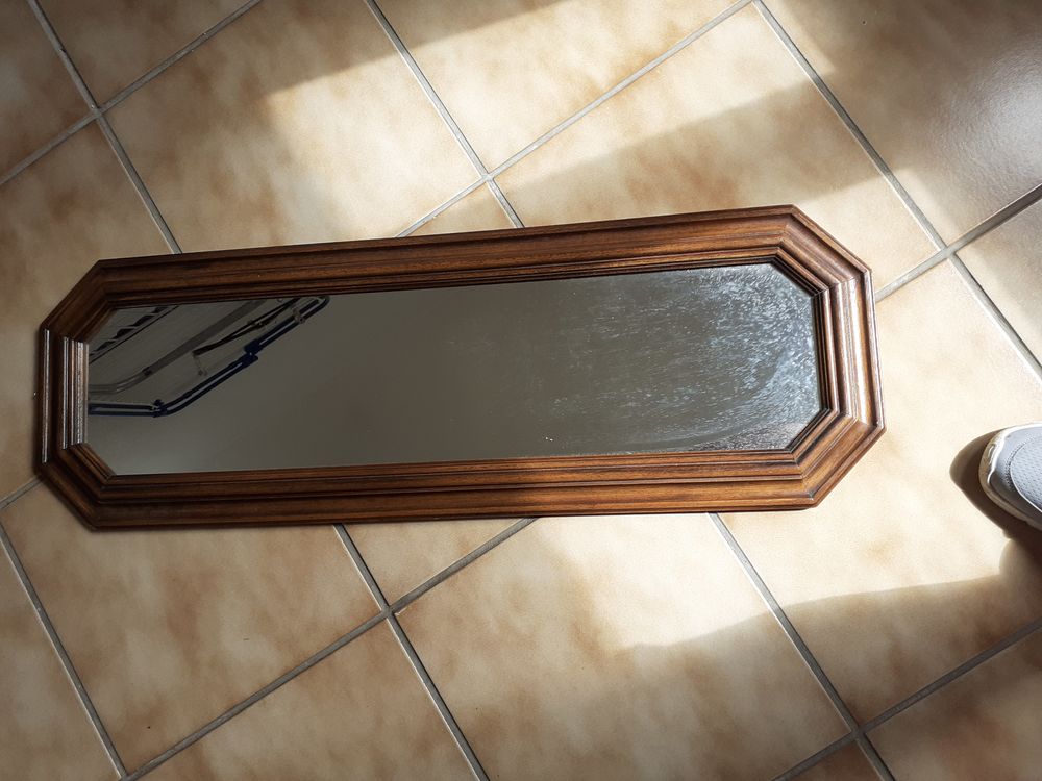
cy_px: 390
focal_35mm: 27
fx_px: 813
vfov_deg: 51.4
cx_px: 521
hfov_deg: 65.3
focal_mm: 3.6
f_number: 1.9
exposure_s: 1/192
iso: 40
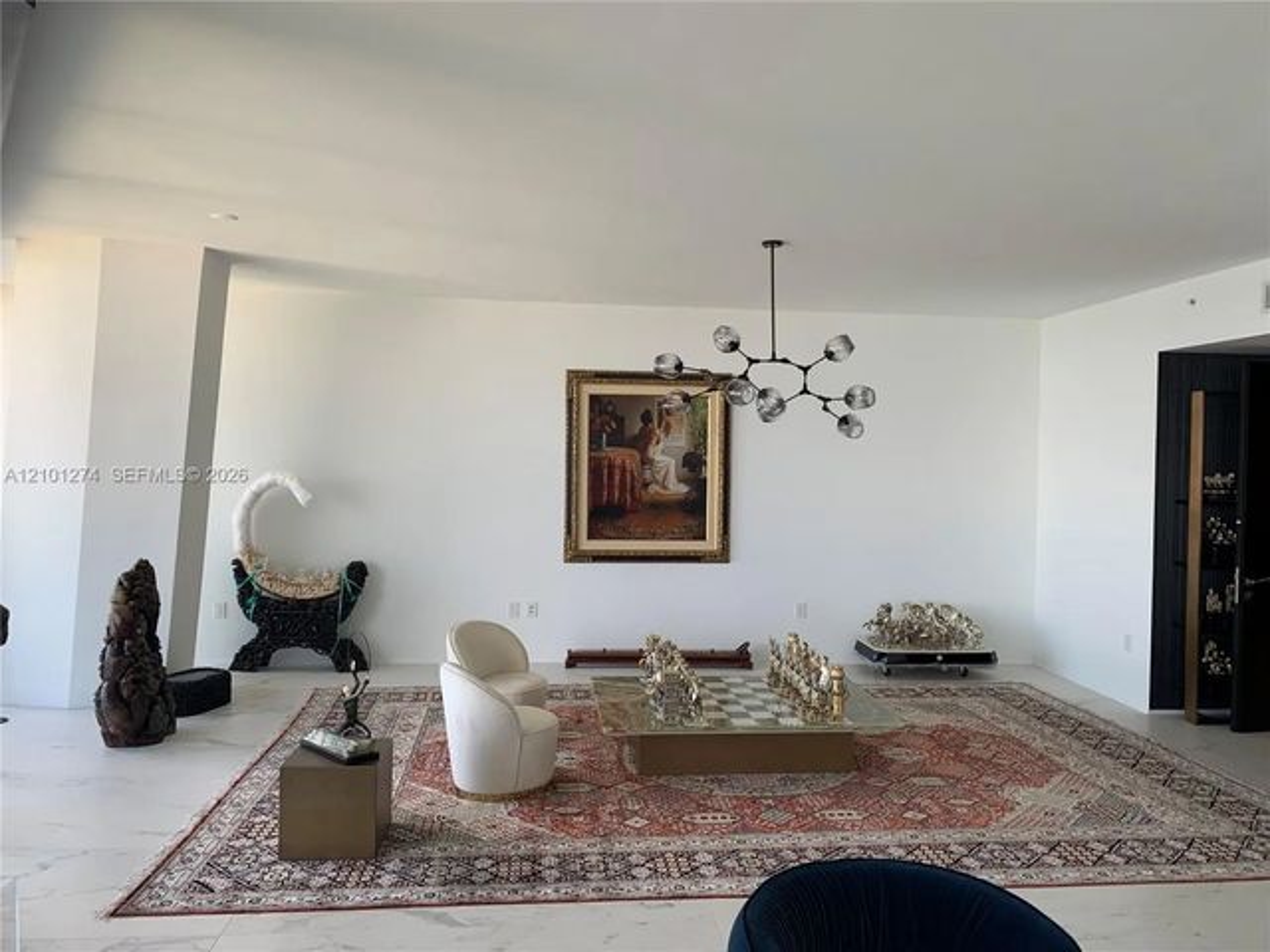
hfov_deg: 67.3
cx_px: 635
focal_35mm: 26
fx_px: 954
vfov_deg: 53.1
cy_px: 476
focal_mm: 4.25
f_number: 1.8
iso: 50
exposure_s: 1/121
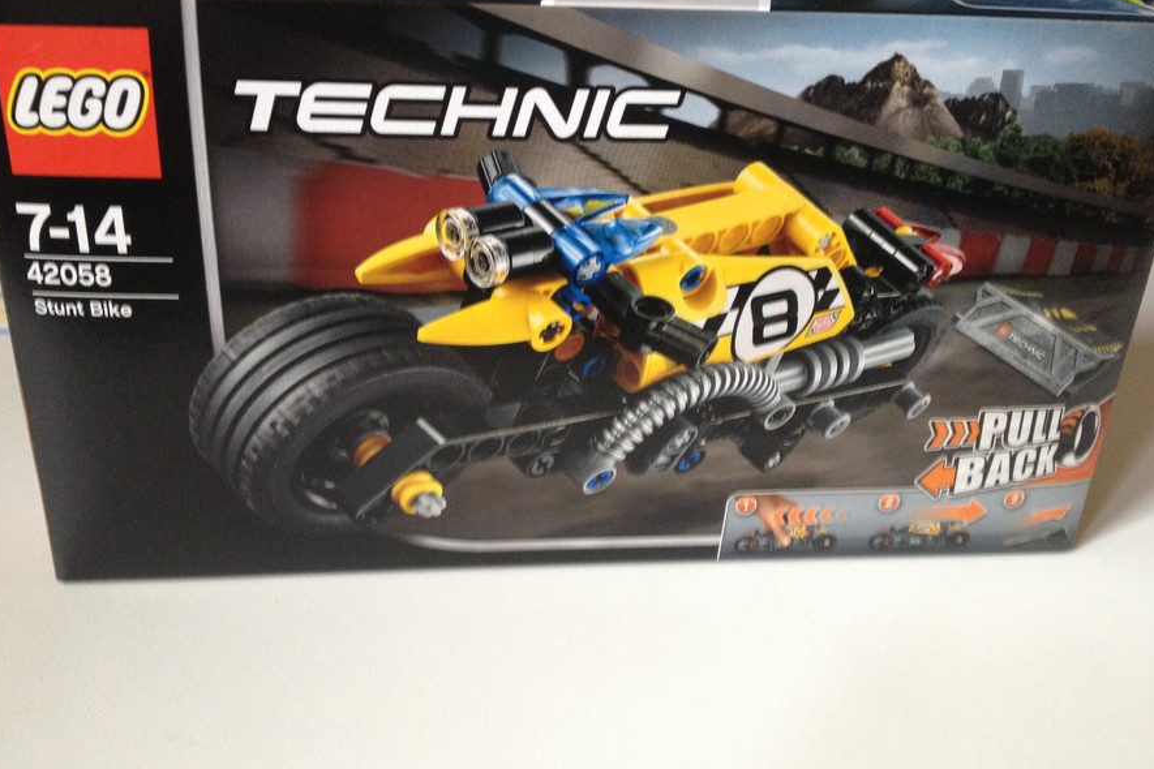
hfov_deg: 51.9
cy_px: 345
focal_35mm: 37
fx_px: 1186
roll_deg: -2.2
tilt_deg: -23.0
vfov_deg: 35.9
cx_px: 578
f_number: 2.4
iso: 160
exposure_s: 1/20
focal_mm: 4.28
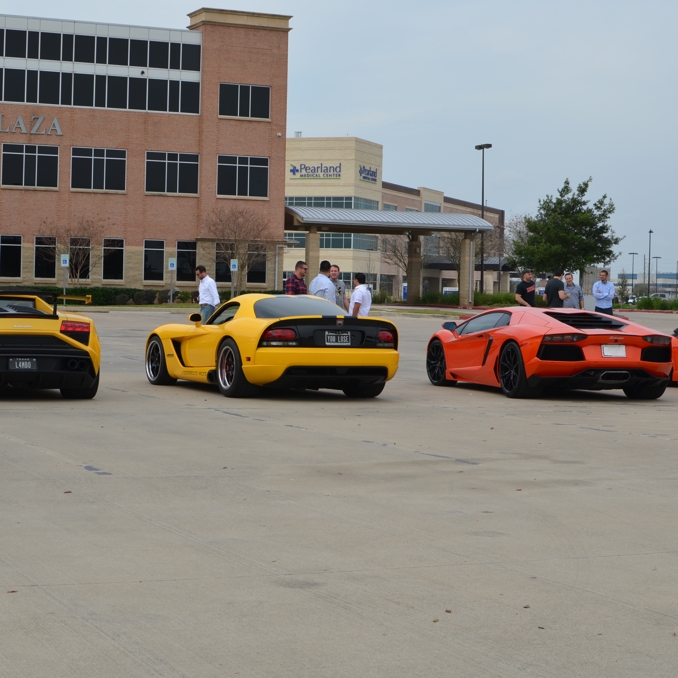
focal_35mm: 68
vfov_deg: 25.5
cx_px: 286
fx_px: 1499
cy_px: 337
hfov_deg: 25.5
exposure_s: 1/250
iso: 100
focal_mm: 35
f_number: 8
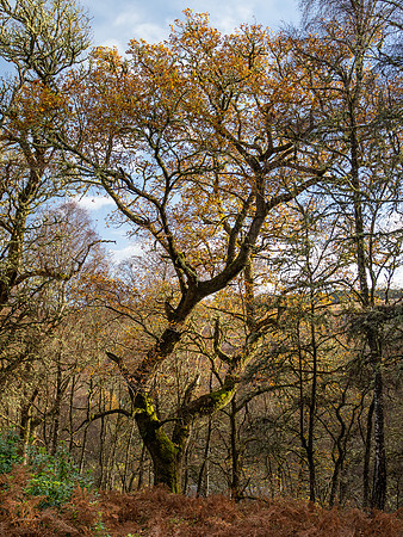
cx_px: 202
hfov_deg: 29.1
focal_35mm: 50
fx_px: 775
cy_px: 268
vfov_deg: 38.2
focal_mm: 25
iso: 200
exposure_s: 1/80
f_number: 4.5
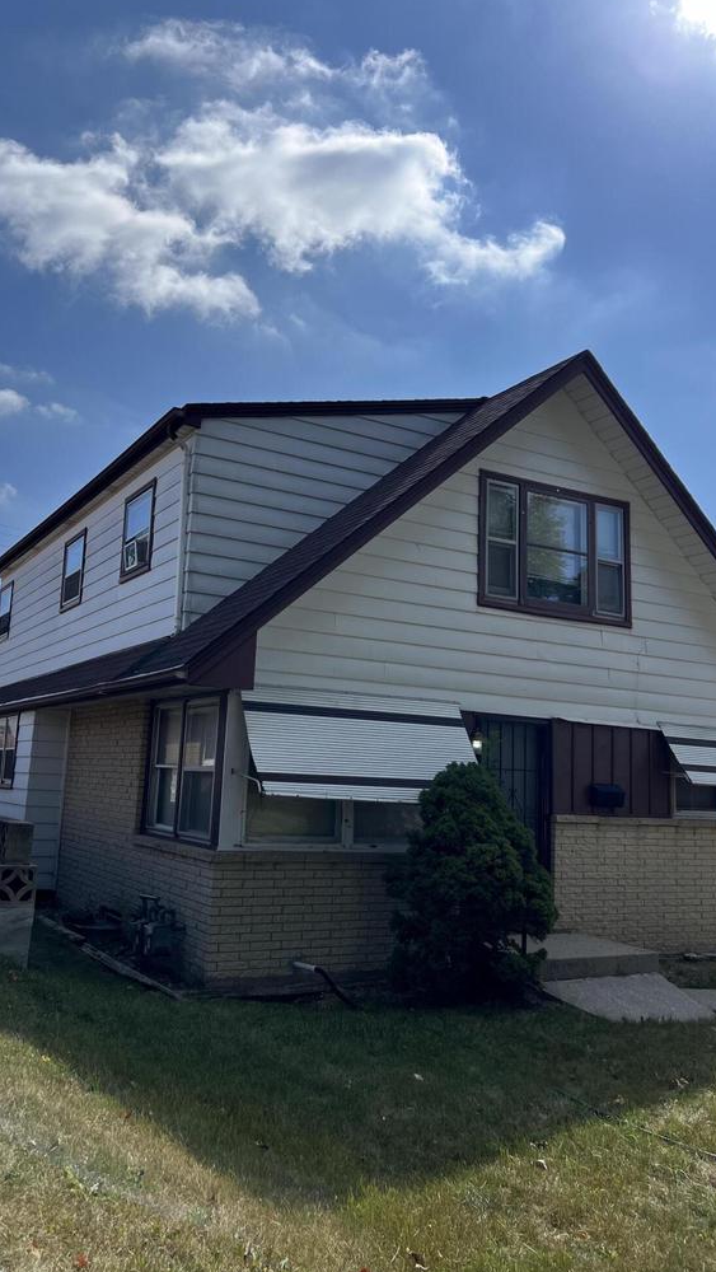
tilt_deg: +10.2
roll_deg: -2.7
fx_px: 978
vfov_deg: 66.1
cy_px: 636
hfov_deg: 40.2
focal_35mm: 29
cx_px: 323
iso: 50
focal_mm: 5.7
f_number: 1.5
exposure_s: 1/6579
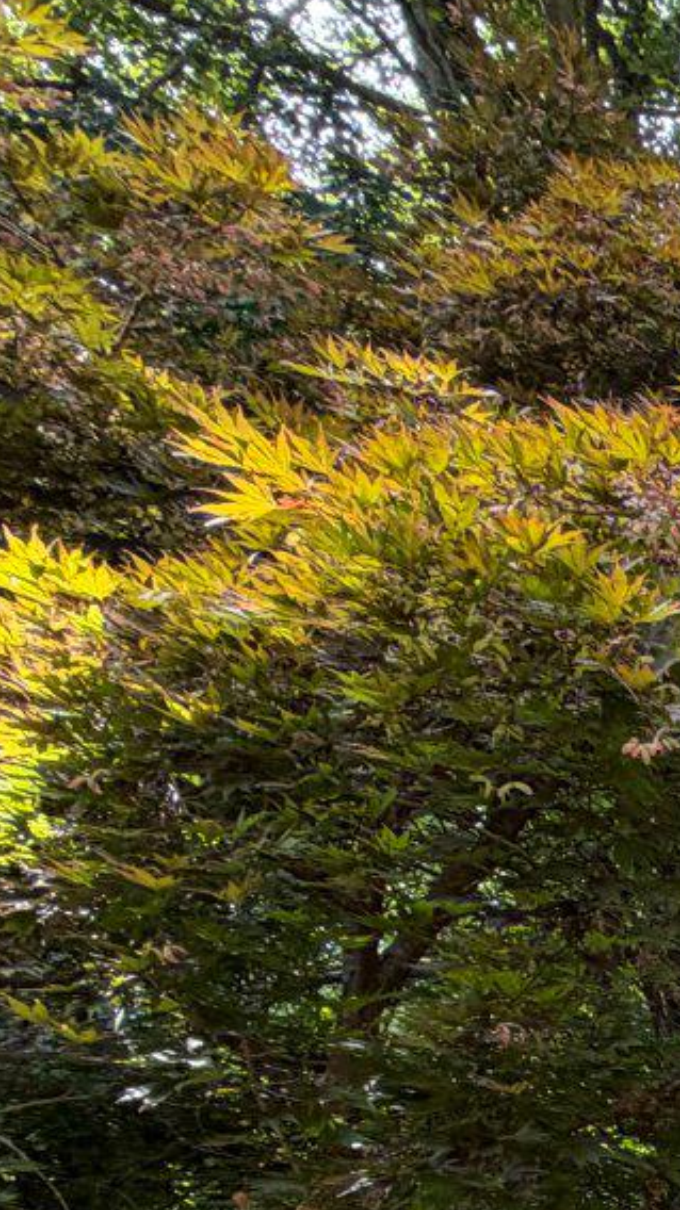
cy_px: 1604
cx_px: 1797
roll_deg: +0.6
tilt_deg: +2.0
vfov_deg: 29.7
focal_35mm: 55
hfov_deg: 13.2
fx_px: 1765
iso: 40
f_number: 2.2
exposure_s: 1/125
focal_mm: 2.22
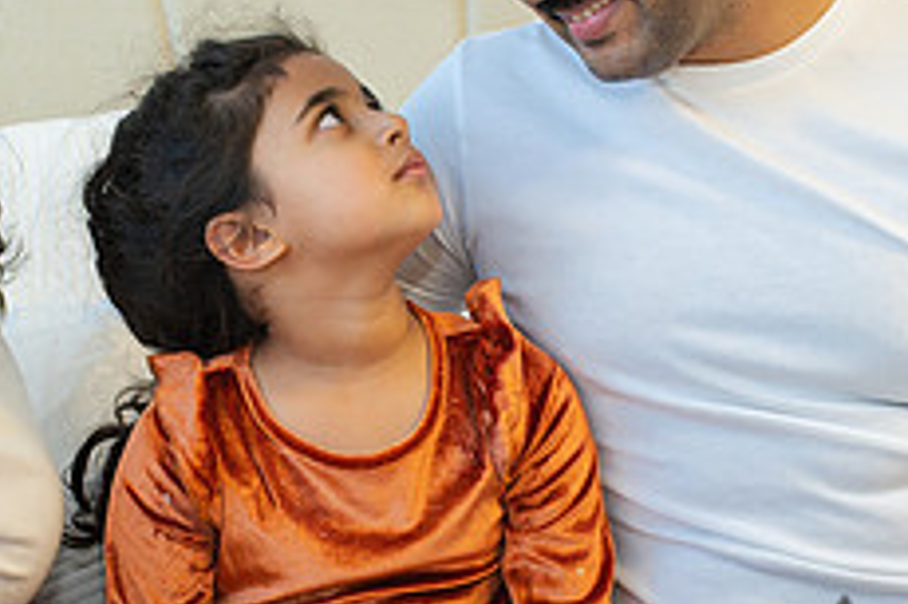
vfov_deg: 12.5
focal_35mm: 109
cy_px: 429
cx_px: 291
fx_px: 2747
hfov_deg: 18.7
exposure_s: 1/200
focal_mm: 35
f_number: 4
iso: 800
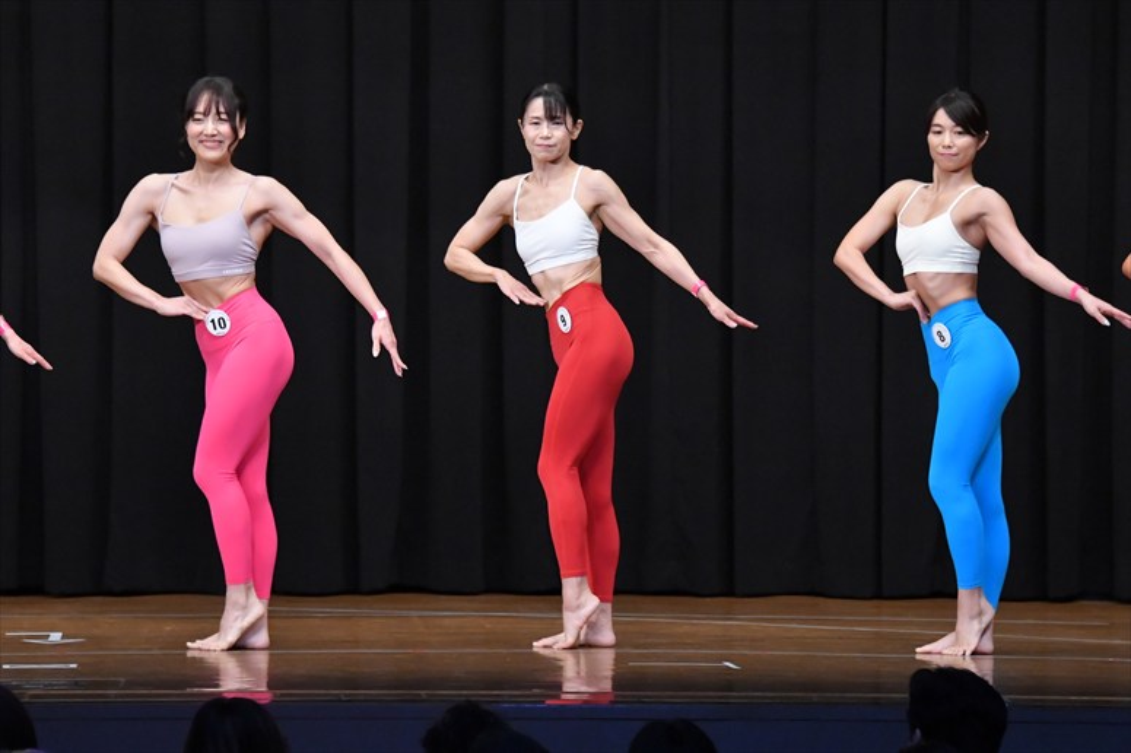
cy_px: 376
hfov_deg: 9.5
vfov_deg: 6.3
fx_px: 6814
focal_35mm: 217
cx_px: 566
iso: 6400
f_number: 5.6
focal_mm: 145
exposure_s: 1/400
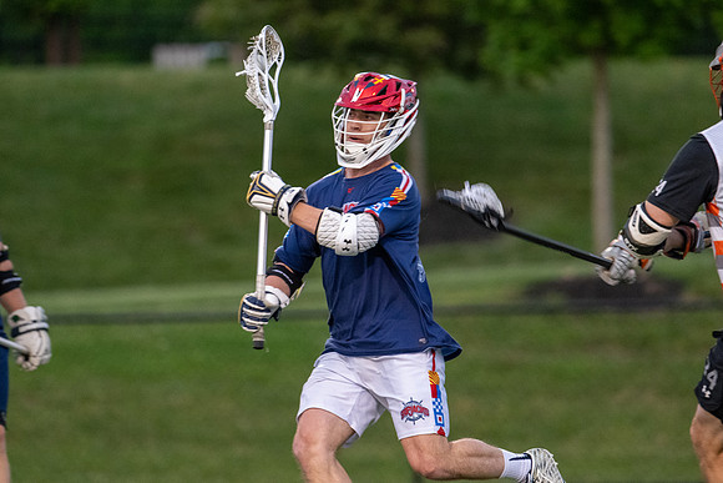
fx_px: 10076
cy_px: 222
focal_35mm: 502
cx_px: 343
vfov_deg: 2.7
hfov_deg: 4.1
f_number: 4.5
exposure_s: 1/800
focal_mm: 400
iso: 5600
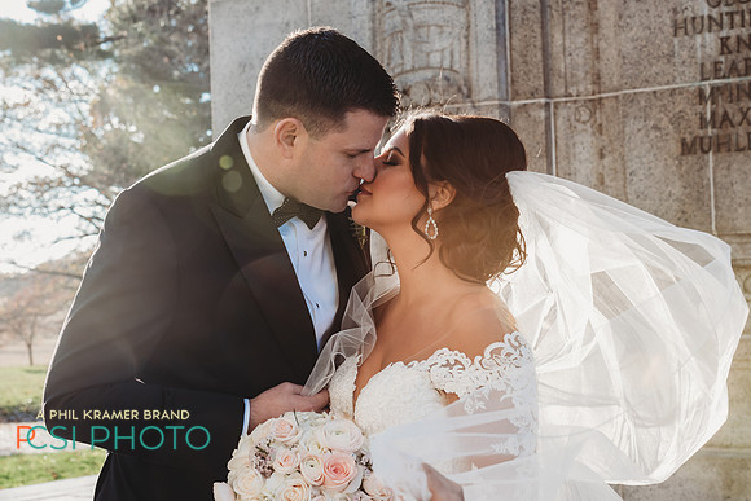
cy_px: 229
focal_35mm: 77
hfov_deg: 26.4
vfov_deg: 17.8
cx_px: 366
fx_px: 1603
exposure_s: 1/320
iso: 1250
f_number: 10
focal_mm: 70
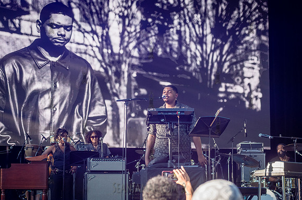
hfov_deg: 22.2
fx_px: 769
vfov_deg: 14.8
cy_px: 90
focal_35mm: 92
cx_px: 167
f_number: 4.5
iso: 1000
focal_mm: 80
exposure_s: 1/800
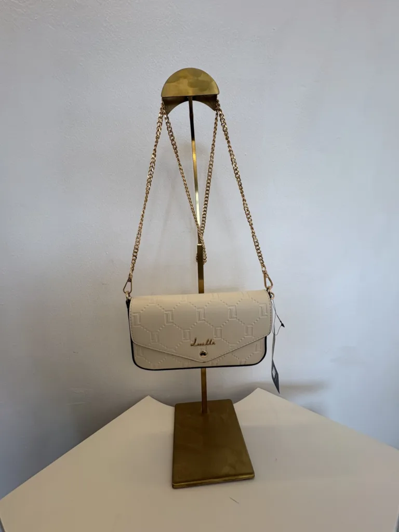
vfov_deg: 102.1
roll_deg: +0.2
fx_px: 215
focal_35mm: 14
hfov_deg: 85.7
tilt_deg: -6.8
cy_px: 266
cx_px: 200
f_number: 2.2
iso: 40
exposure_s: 1/100
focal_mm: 2.22
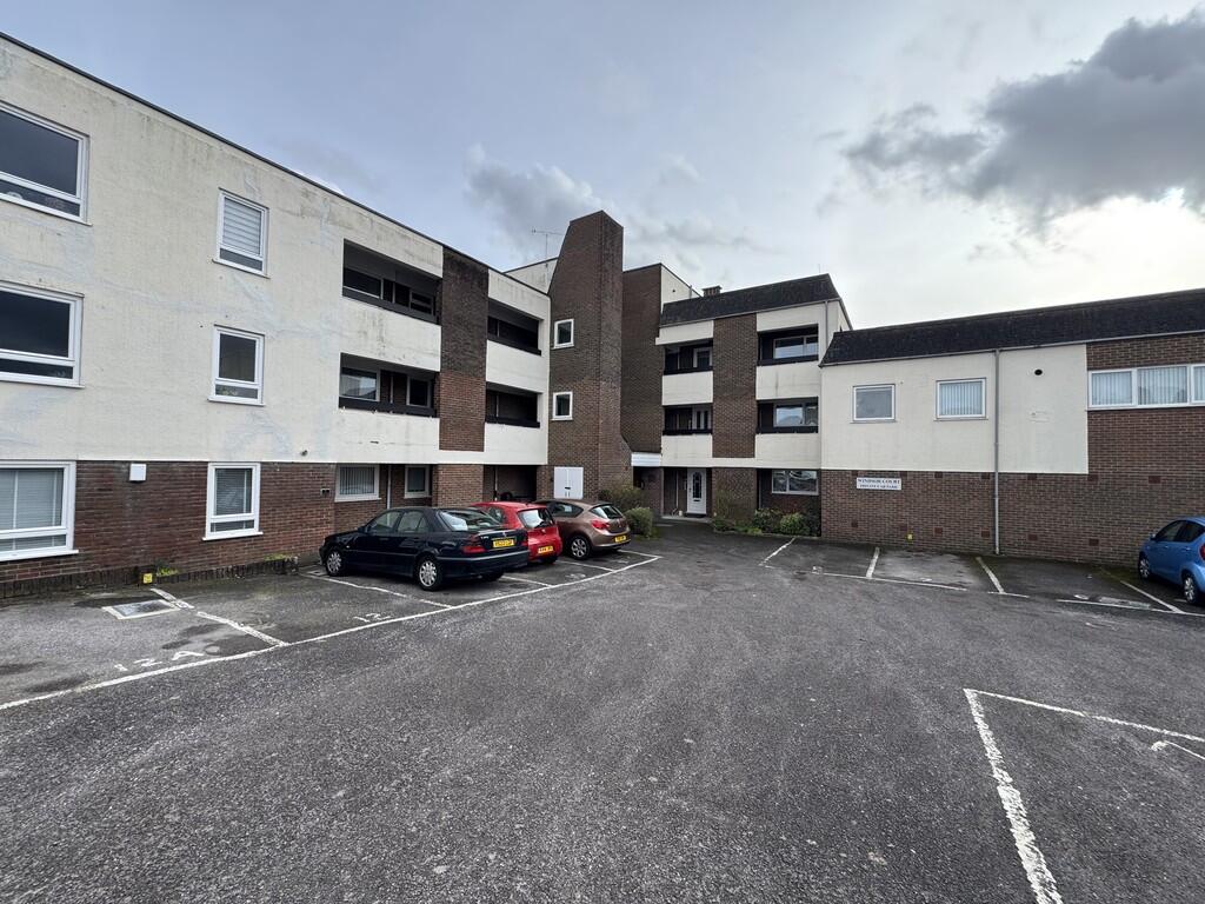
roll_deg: -0.3
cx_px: 602
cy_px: 452
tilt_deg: +0.5
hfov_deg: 102.1
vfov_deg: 85.7
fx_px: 487
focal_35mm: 14
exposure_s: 1/397
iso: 40
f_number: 2.2
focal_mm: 2.22
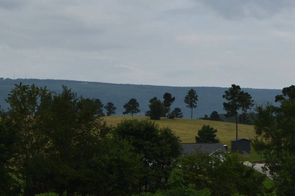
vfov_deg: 15.0
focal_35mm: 91
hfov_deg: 21.8
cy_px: 63
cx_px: 270
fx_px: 746
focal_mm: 22
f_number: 10
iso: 100
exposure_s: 1/200
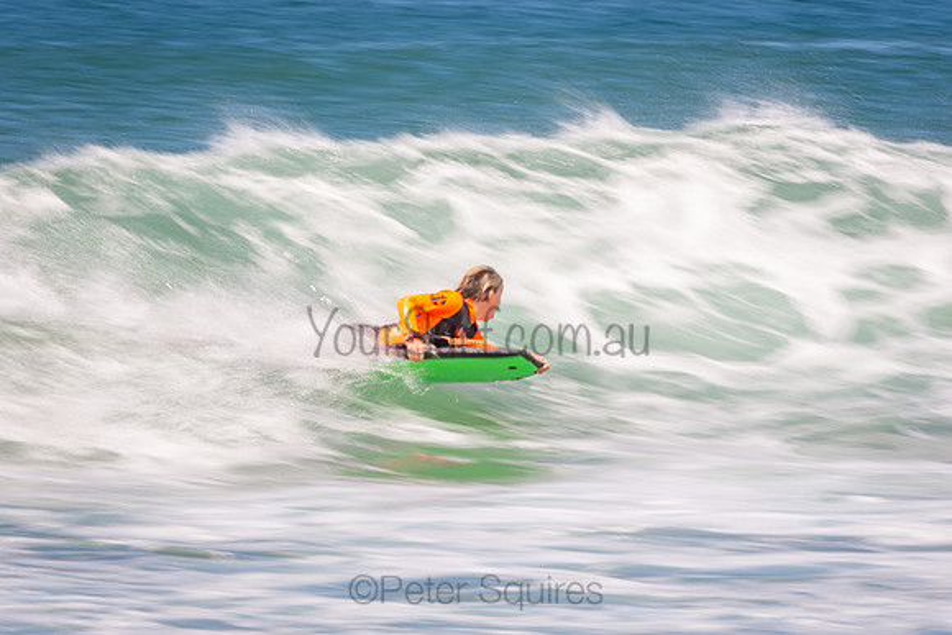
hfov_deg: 3.4
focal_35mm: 600
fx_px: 15870
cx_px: 476
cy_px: 318
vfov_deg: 2.3
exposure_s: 1/40
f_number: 22
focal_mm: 400
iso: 100
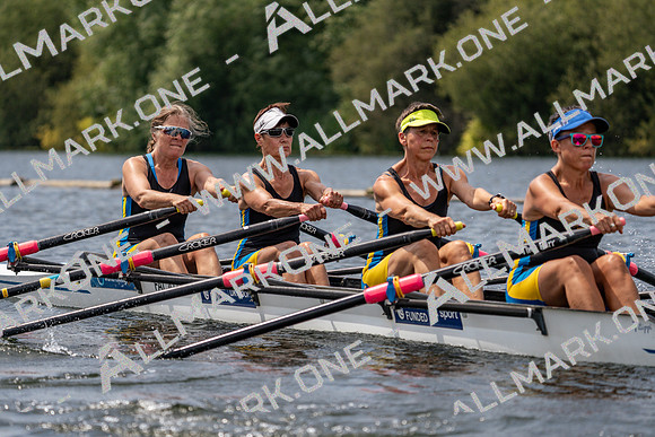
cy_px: 218
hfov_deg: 8.5
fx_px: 4386
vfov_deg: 5.7
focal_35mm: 241
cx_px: 328
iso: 200
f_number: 5.6
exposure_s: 1/1600
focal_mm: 241
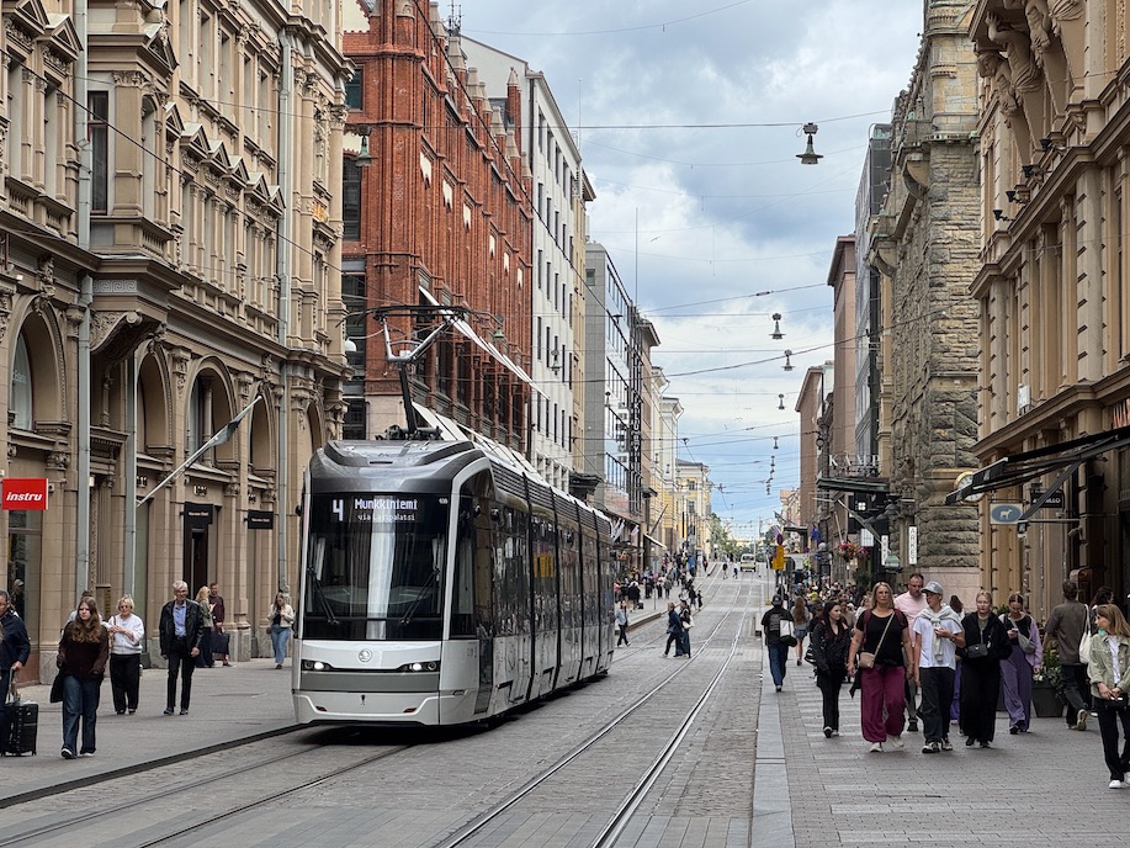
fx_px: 2808
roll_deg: -1.2
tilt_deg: +4.7
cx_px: 573
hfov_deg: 22.8
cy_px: 422
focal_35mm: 86
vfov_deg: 17.2
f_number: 2.8
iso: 25
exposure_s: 1/405
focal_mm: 9
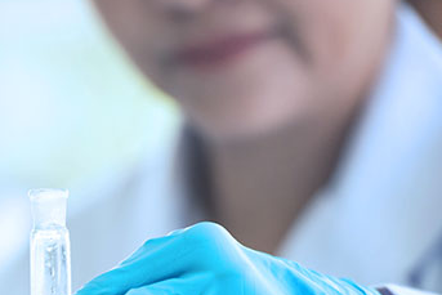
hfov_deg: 3.4
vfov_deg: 2.3
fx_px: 7382
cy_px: 404
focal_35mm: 601
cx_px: -90
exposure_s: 1/500
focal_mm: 200
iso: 320
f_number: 2.8
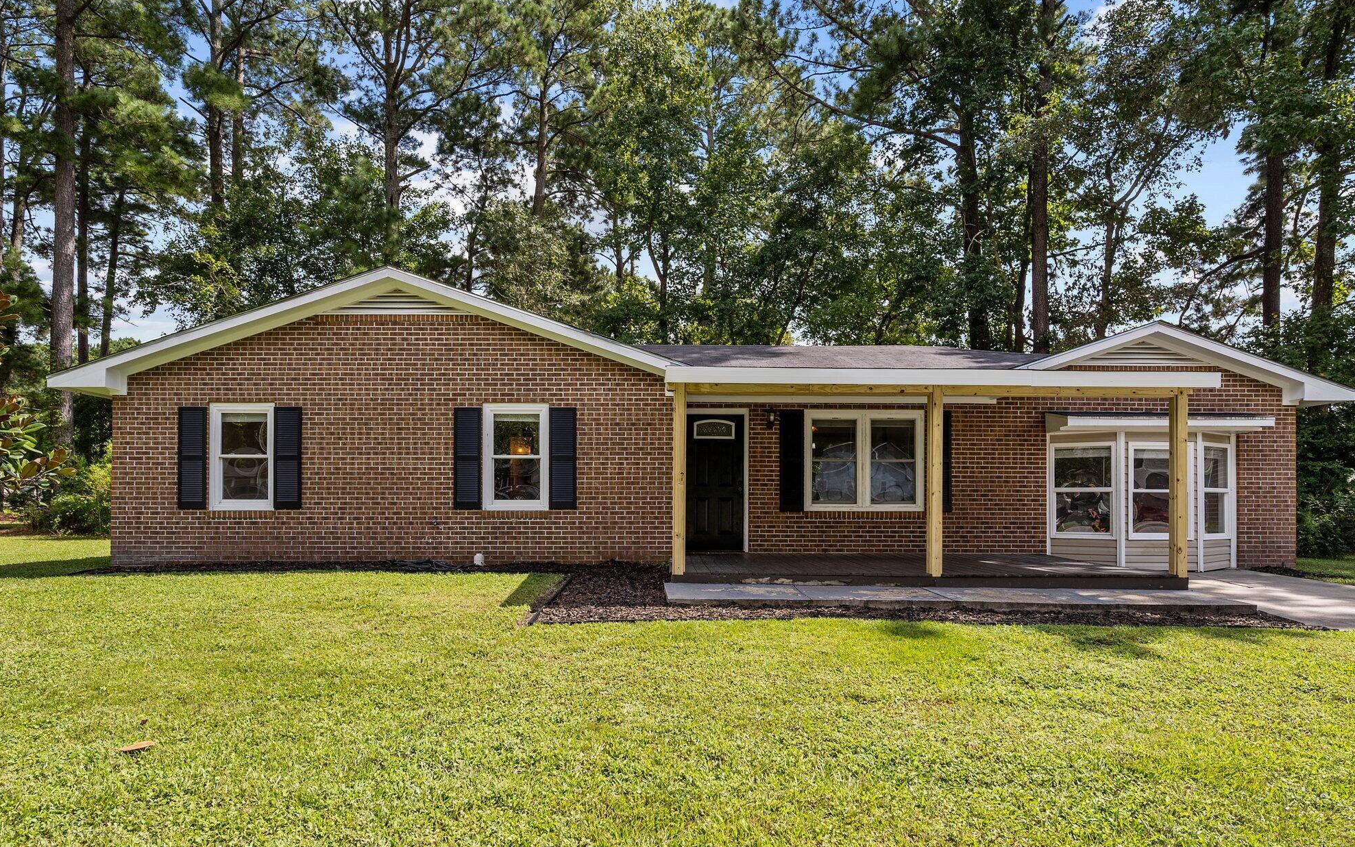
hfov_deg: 88.0
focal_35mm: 19
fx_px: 702
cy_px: 464
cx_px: 676
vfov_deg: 62.1
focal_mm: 18
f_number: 7.1
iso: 64
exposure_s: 1/200
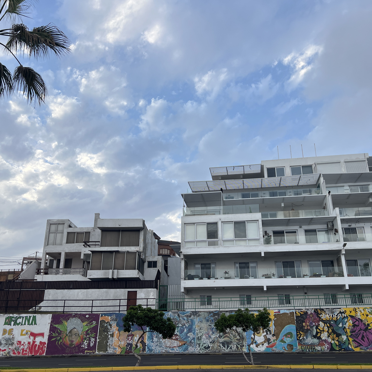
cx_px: 194
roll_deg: -0.1
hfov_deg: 52.5
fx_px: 377
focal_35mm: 31
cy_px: 186
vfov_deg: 52.5
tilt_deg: +21.9
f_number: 1.5
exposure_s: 1/780
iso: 50
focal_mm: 5.7
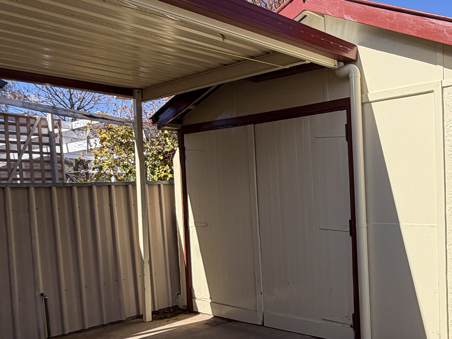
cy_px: 212
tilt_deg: -2.2
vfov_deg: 39.4
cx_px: 364
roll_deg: +2.7
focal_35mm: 36
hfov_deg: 48.3
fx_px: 470
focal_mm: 2.22
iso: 32
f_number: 2.2
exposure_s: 1/770
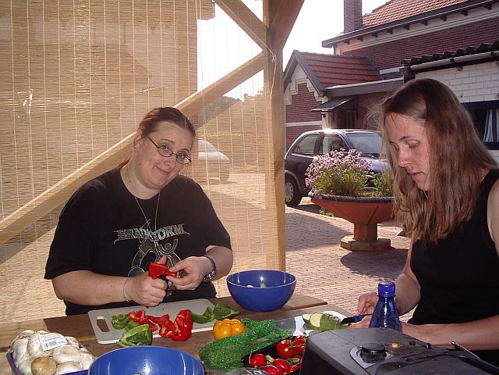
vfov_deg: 37.7
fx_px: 548
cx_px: 250
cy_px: 188
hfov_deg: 49.0
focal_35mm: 38
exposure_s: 1/200
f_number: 4.8
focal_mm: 5.8
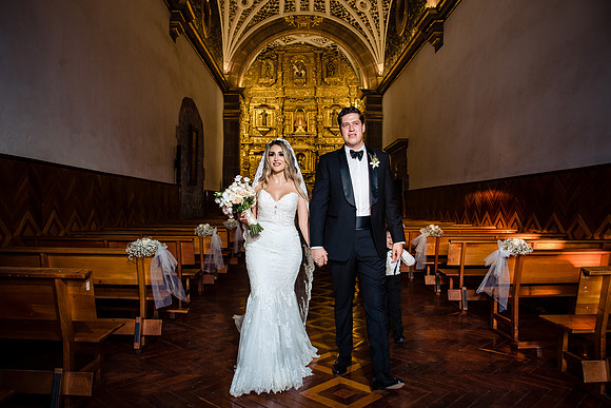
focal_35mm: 27
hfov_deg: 68.2
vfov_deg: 48.6
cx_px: 300
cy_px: 207
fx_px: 451
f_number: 7.1
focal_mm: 24
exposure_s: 1/100
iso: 2000
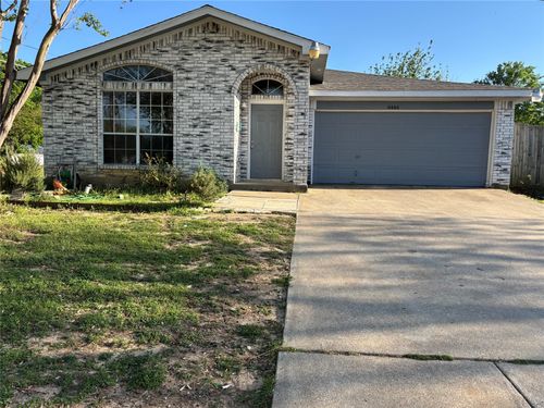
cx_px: 272
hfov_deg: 67.3
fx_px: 409
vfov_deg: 53.1
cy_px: 204
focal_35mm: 26
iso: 50
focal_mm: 5.96
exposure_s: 1/1152
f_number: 1.6
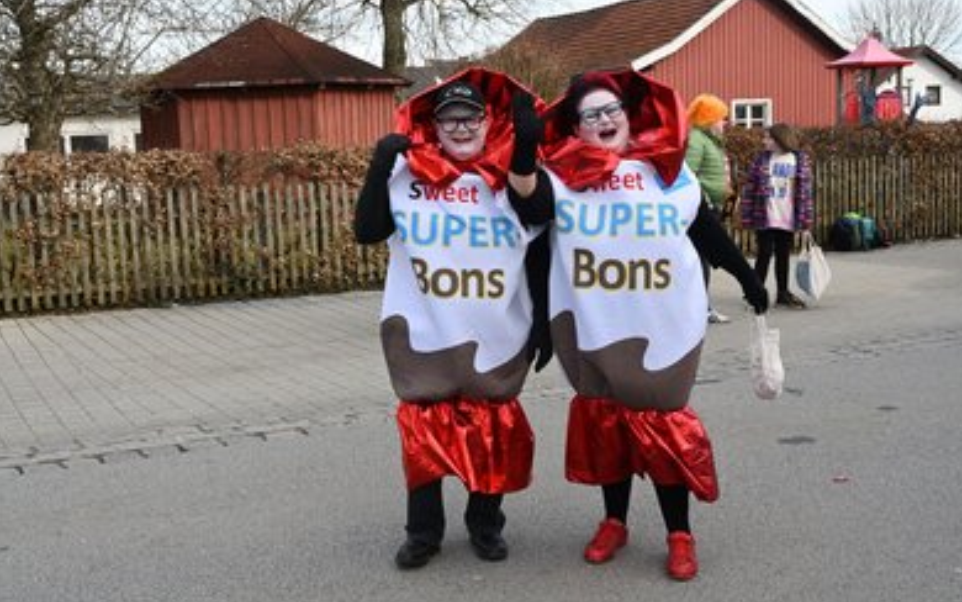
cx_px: 486
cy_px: 321
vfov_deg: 27.4
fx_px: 1233
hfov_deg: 42.6
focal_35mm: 47
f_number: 18
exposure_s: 1/200
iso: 1000
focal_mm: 45
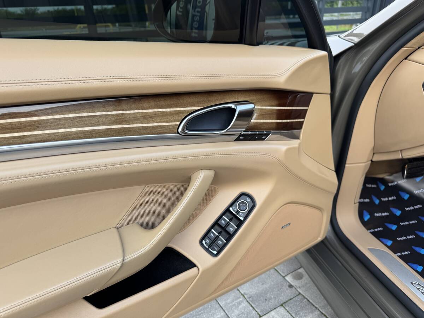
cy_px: 159
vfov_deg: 56.8
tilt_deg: -24.6
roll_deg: +1.3
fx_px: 294
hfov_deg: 71.6
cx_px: 212
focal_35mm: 24
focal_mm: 6.76
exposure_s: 1/121
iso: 80
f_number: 1.78
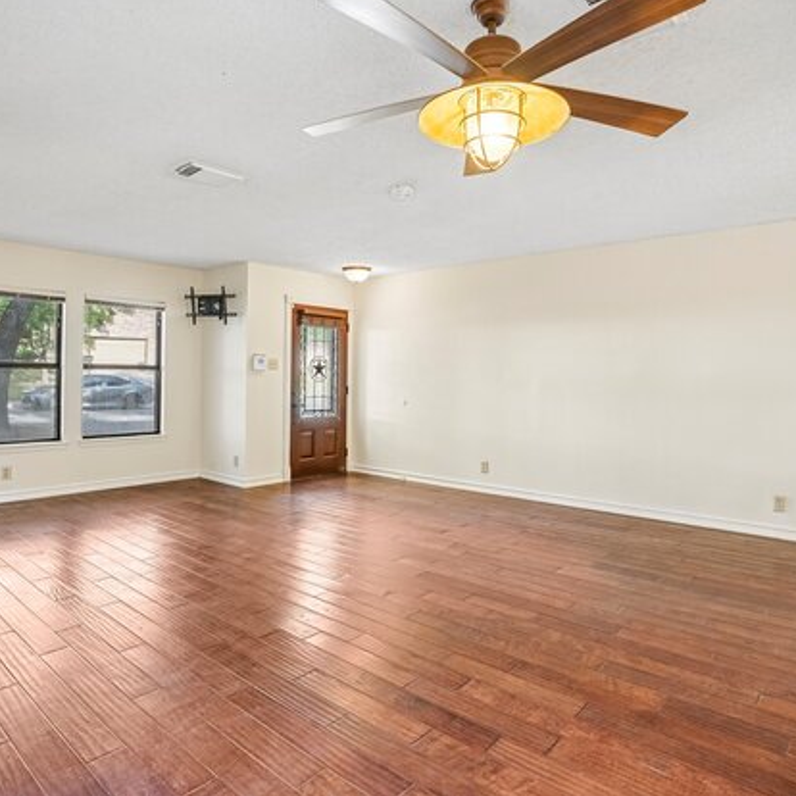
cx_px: 388
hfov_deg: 72.1
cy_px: 389
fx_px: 546
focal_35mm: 21
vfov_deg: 72.1
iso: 400
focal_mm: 16
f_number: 9
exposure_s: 1/3.33
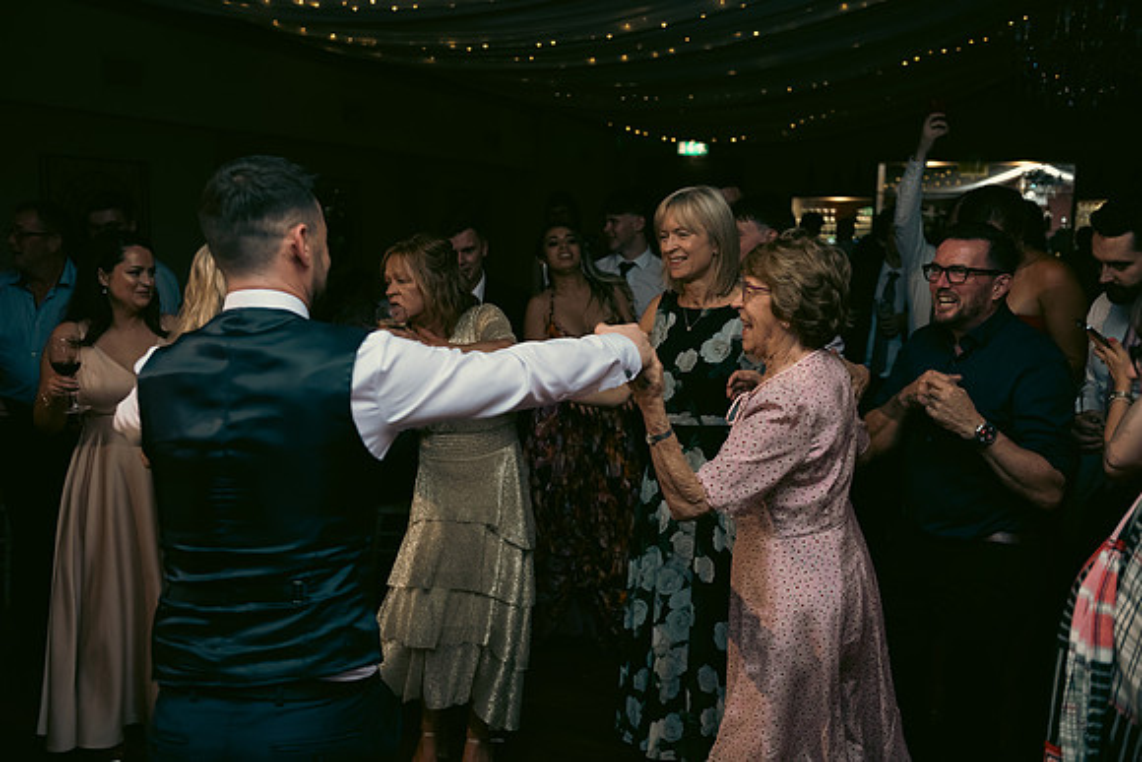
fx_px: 1110
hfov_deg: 54.4
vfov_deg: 37.9
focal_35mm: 35
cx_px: 571
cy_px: 381
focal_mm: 35
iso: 800
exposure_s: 1/160
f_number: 3.5
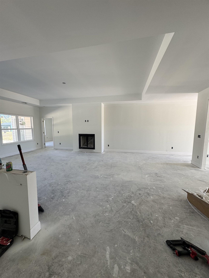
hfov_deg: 85.7
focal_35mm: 14
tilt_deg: -5.9
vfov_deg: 102.1
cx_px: 104
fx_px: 113
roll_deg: +0.5
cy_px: 139
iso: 50
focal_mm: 2.22
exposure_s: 1/99
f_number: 2.2
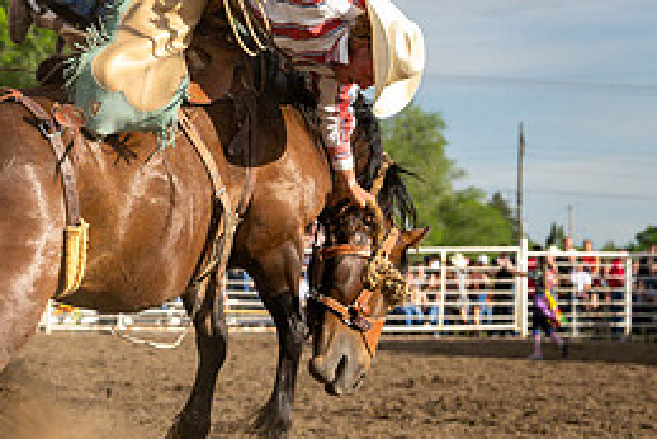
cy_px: 231
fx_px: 2812
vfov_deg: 8.9
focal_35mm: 154
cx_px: 184
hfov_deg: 13.3
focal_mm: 51
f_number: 3.5
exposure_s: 1/10000
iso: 800
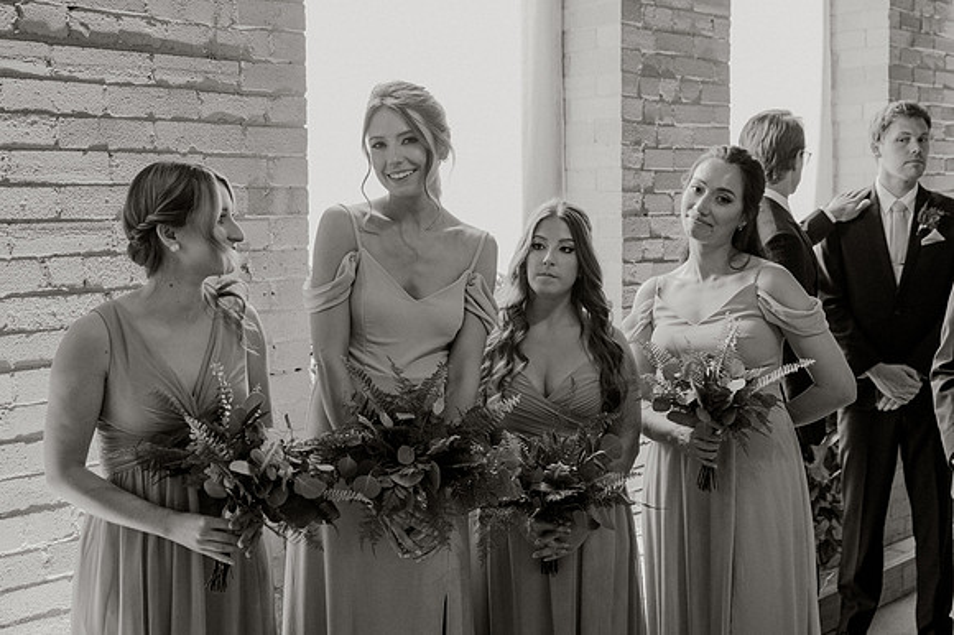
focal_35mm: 44
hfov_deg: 44.9
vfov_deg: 30.8
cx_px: 520
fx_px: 1154
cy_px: 289
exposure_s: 1/125
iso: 1250
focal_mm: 40
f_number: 3.2
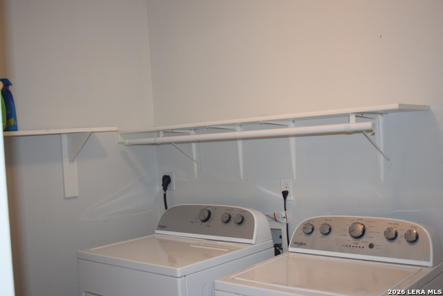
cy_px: 148
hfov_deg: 45.0
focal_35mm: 44
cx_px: 222
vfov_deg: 30.9
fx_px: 535
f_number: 4.5
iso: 800
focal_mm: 29
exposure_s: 1/80
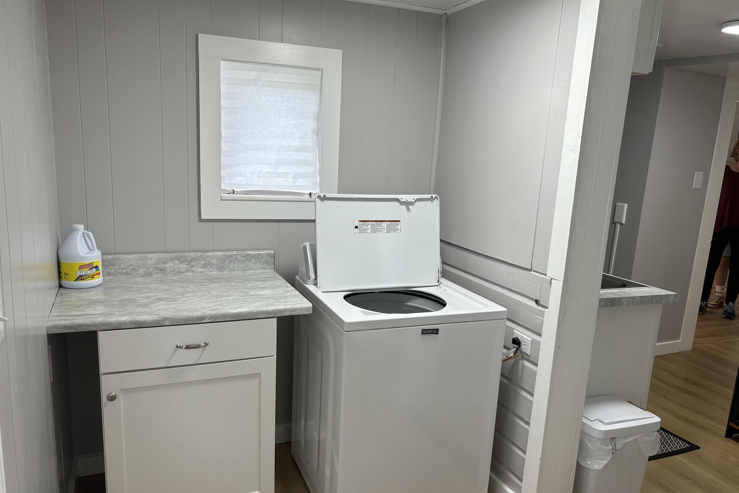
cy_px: 270
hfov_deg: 65.5
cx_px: 370
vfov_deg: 46.4
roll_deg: -2.4
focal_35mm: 28
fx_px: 575
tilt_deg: -12.5
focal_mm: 5.96
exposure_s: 1/121
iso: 80
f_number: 1.6
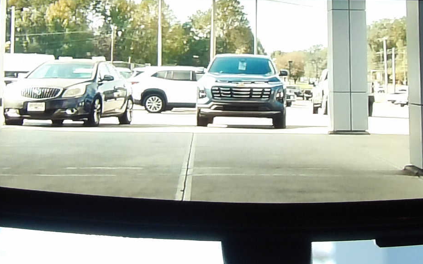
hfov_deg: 11.4
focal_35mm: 184
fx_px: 2121
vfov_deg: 7.1
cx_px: 265
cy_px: 17
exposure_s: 1/81
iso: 100
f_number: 4
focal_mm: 11.1
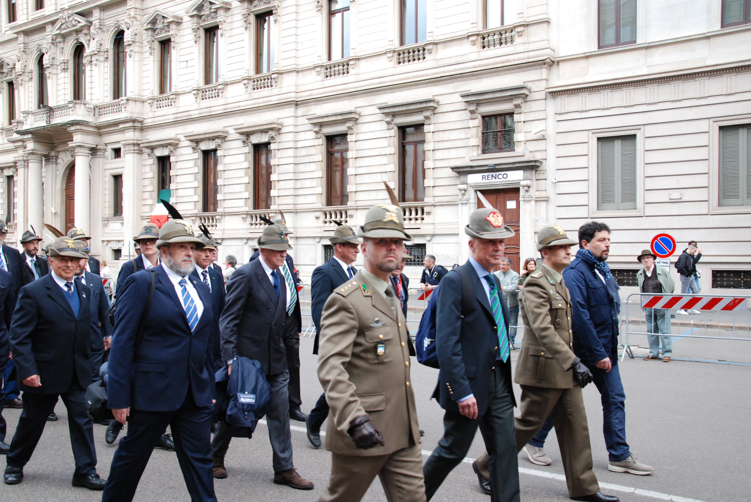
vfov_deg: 40.1
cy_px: 251
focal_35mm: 33
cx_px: 376
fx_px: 689
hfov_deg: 57.2
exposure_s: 1/125
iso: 800
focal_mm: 22
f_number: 5.6
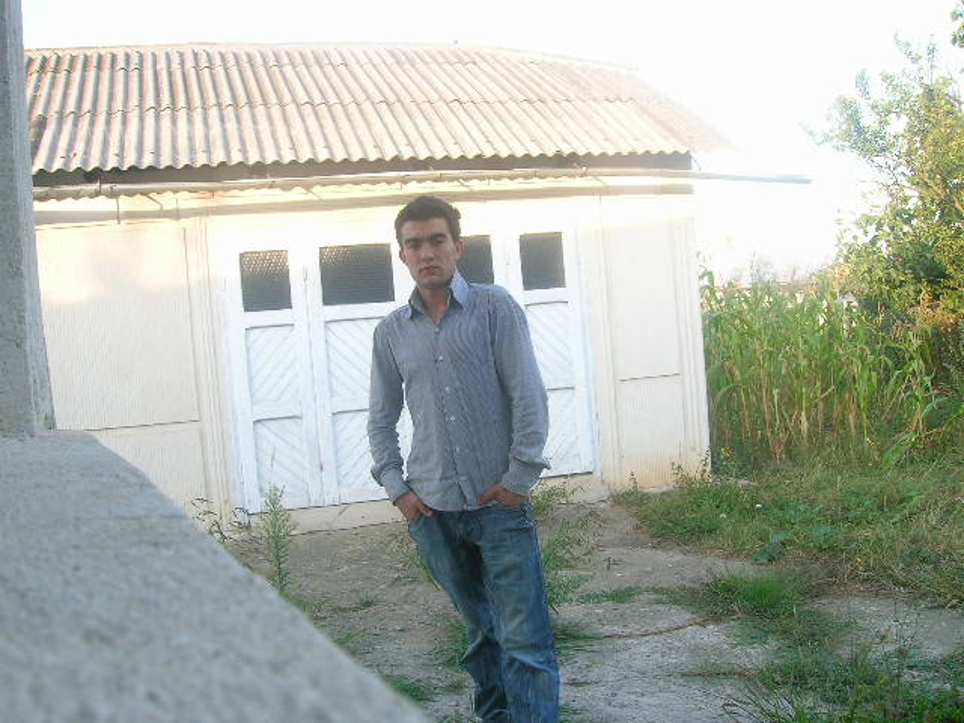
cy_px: 362
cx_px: 482
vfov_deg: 41.8
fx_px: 947
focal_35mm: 34
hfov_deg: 54.0
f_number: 4.9
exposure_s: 1/40.3
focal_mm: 5.7
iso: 50
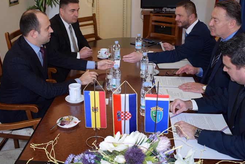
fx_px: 279
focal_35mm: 41
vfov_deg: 32.4
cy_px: 56
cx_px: 123
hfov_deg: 47.4
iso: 1000
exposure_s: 1/60
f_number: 3.5
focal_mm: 18
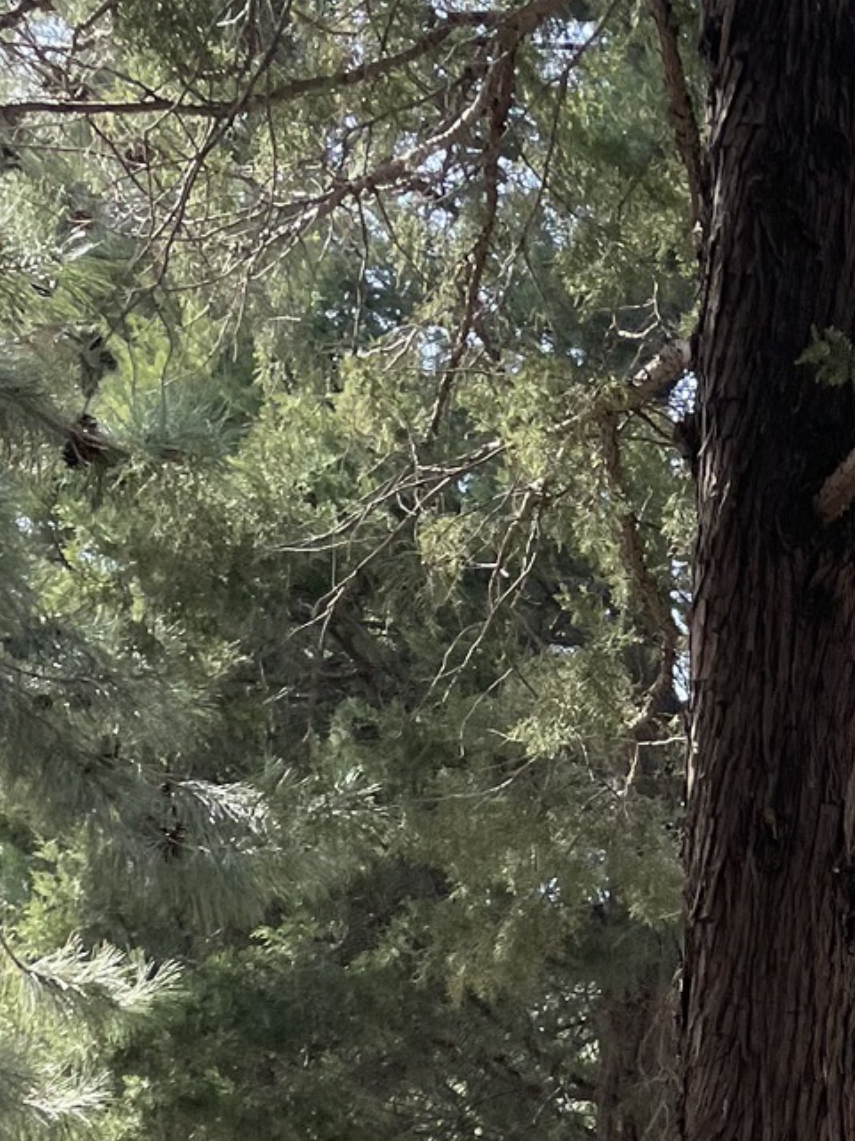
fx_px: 2669
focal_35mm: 81
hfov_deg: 16.6
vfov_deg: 21.7
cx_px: 1262
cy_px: 1500
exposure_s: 1/325
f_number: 1.6
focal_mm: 4.2
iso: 32
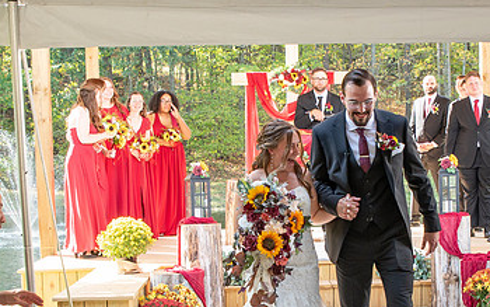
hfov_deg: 29.4
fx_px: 922
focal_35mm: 69
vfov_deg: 18.6
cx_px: 349
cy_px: 261
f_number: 4
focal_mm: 26
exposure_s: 1/200
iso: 250
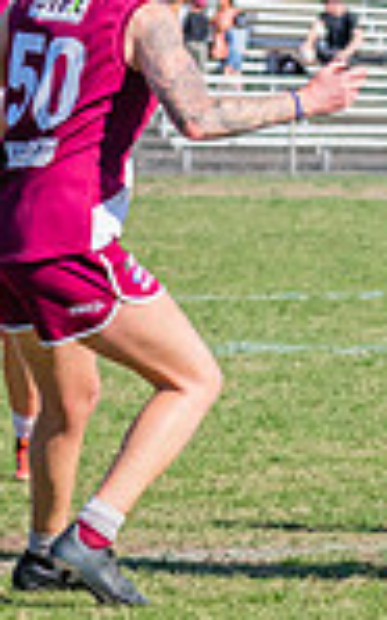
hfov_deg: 1.7
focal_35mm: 791
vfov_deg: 2.7
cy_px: 161
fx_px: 13361
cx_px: 622
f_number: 9
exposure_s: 1/1600
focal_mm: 150
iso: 800
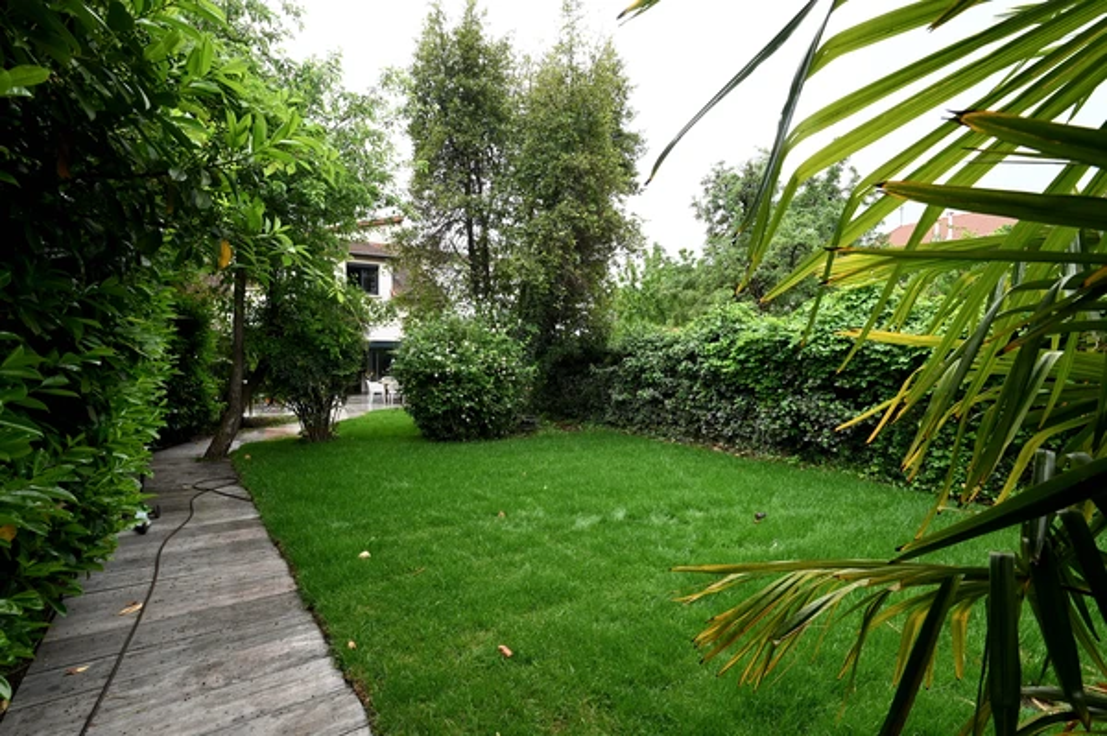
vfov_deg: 73.6
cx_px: 554
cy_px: 368
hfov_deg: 96.8
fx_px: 492
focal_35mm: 16
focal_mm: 16
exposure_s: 1/15
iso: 200
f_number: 11
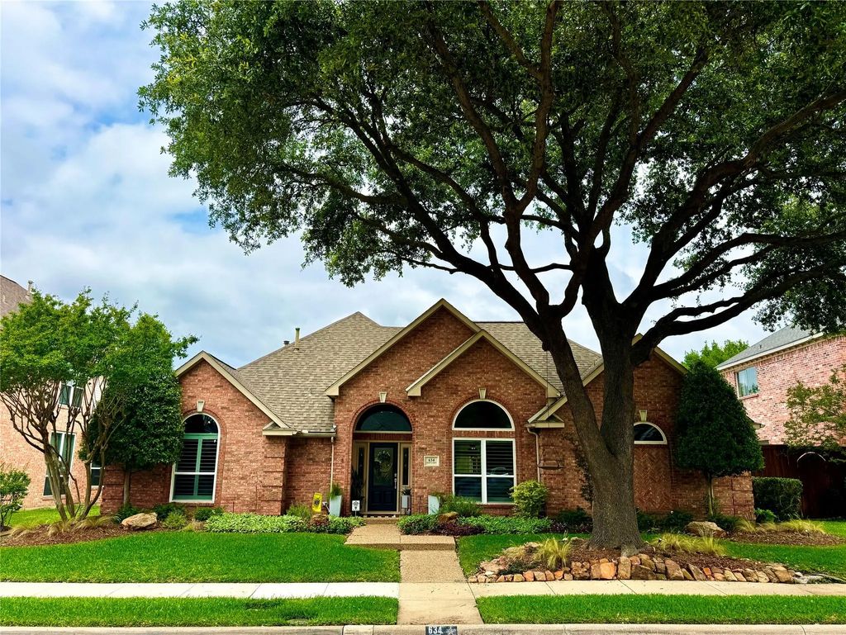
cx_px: 423
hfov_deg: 71.6
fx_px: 587
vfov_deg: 56.9
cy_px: 318
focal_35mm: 24
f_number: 1.78
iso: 80
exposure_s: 1/4608
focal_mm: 6.76
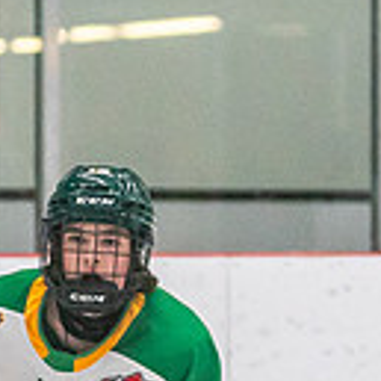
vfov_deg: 2.6
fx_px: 8468
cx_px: -54
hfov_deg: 2.6
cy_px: 569
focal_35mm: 680
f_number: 2.8
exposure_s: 1/1250
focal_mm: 96
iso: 3200
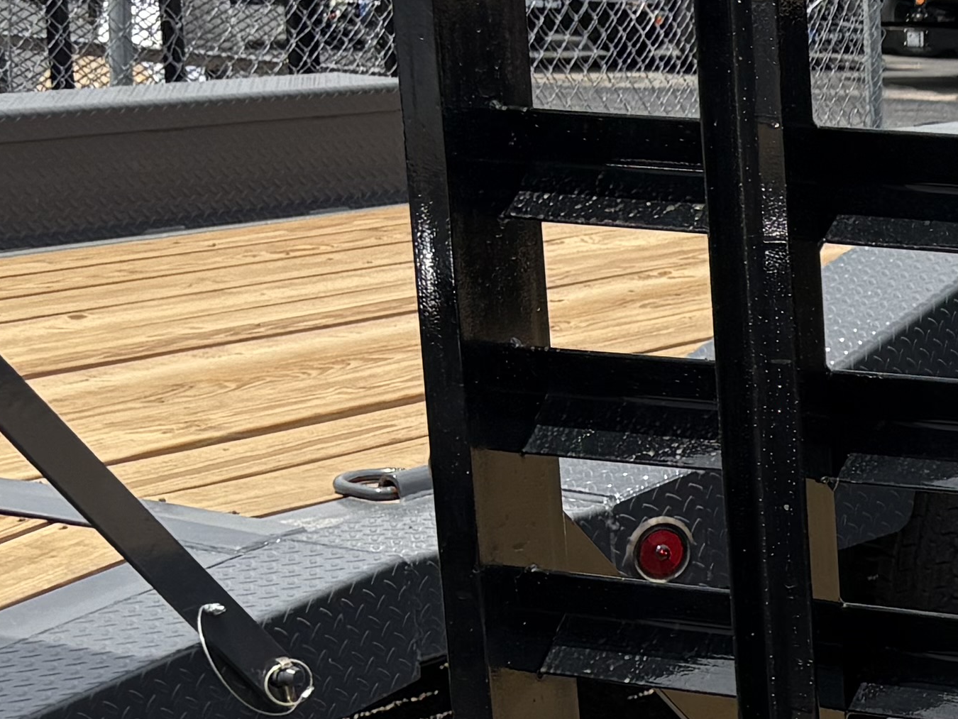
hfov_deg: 15.4
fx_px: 3045
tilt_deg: -11.5
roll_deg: -2.0
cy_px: 515
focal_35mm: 110
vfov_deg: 13.4
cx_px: 1712
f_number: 1.6
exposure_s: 1/4608
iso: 50
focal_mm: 5.96
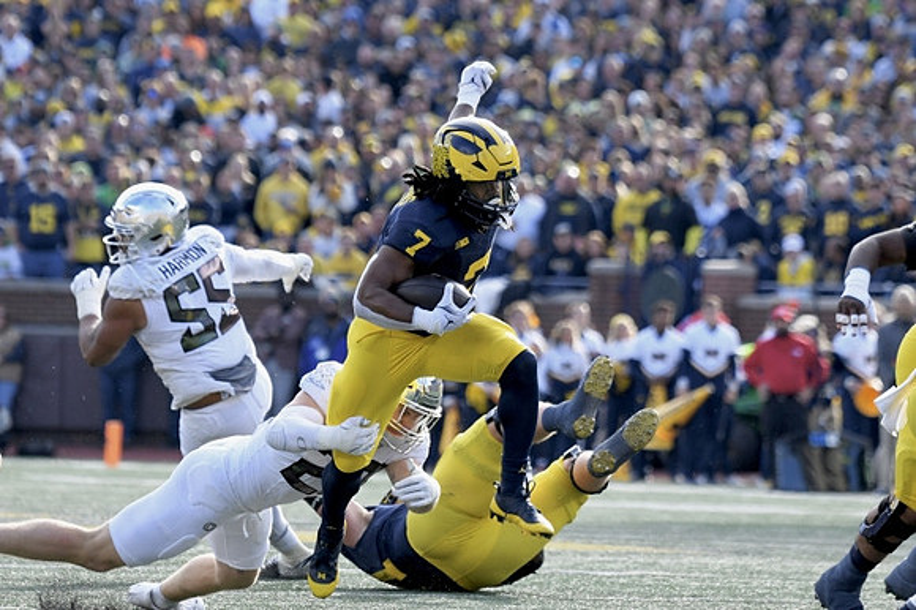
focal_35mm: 420
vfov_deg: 3.3
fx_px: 10680
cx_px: 458
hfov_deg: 4.9
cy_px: 305
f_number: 5.6
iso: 1250
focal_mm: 280
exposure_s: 1/1250
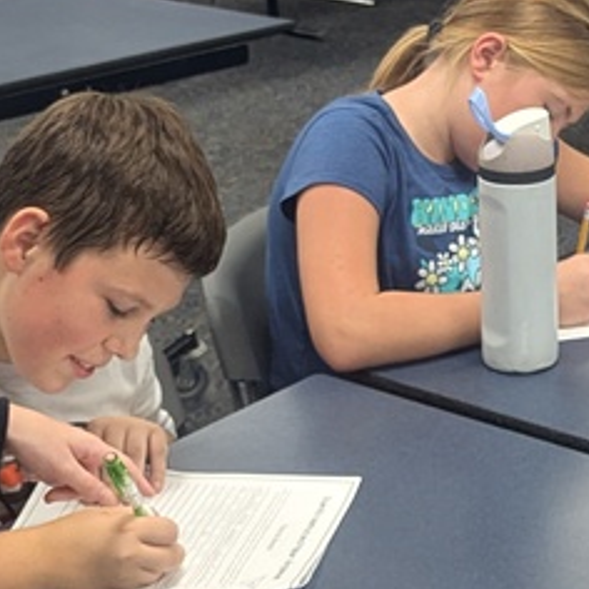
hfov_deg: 18.6
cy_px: 141
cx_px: 534
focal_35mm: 92
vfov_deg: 18.7
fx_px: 1771
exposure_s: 1/120
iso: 275
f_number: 1.85
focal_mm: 6.81
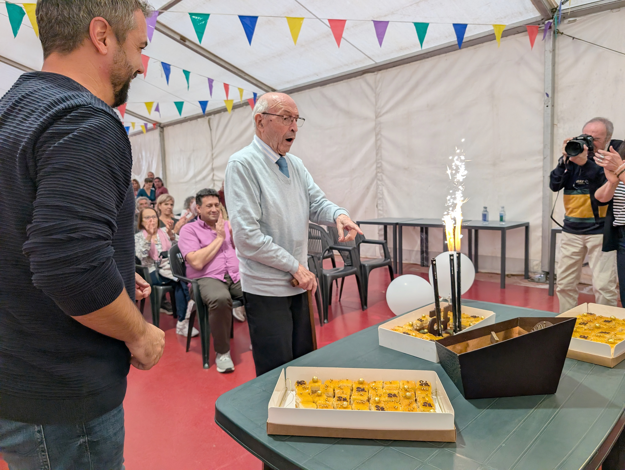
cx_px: 312
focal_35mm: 24
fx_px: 434
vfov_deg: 56.9
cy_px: 235
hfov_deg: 71.5
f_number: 1.68
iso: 755
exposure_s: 1/498
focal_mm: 6.9
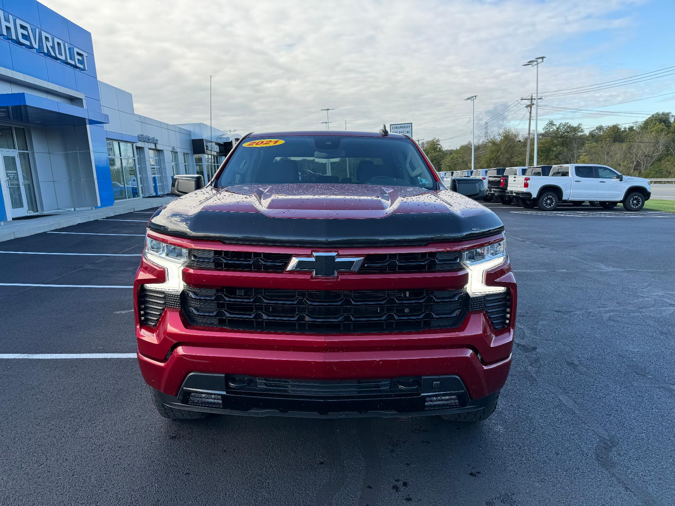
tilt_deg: -9.4
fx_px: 468
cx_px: 338
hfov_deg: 71.6
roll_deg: +3.7
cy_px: 253
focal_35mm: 24
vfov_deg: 56.8
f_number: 1.78
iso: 80
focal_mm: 6.76
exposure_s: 1/1005
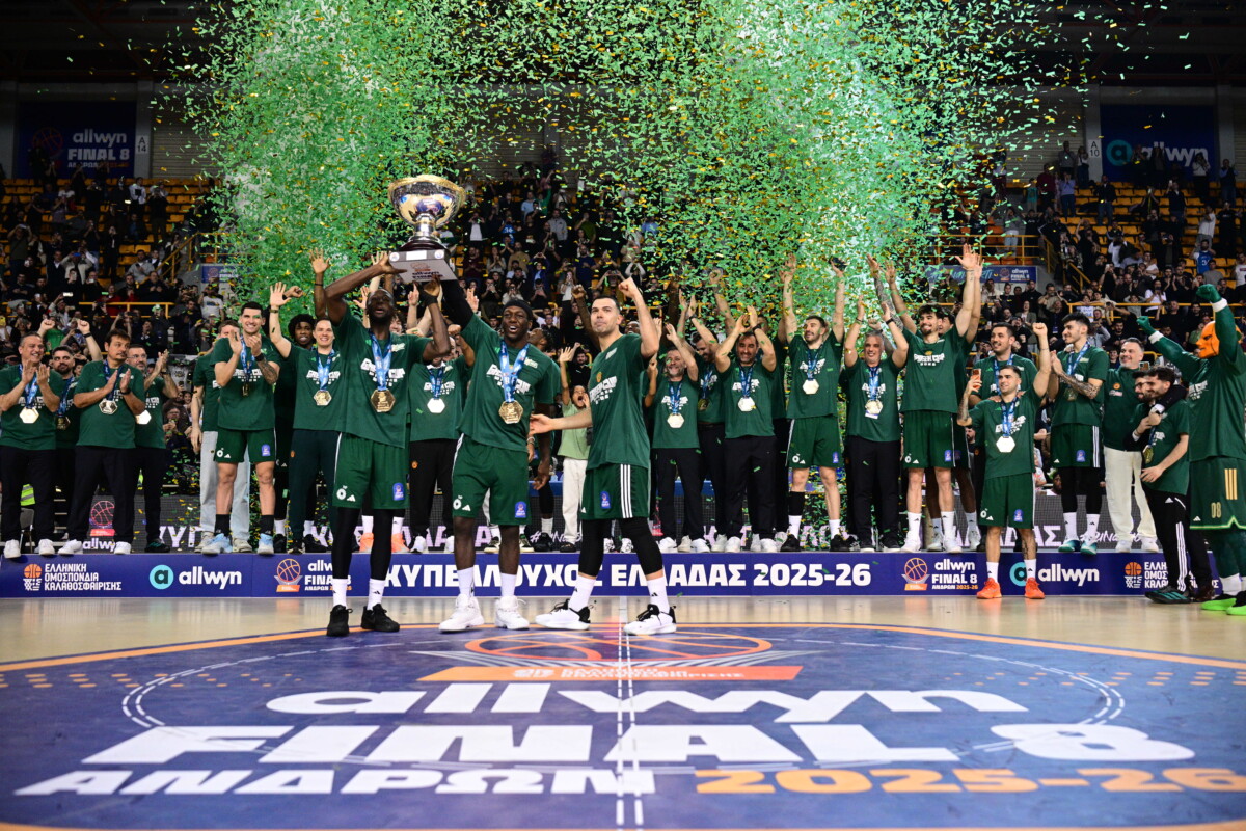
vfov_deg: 37.9
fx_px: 1211
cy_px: 416
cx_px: 623
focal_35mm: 35
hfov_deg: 54.4
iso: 2500
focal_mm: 35
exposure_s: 1/640
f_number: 2.8
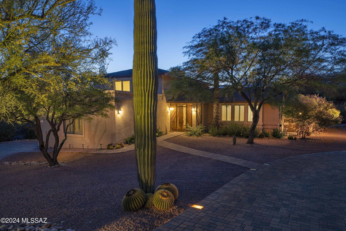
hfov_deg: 73.8
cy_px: 116
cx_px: 173
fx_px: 231
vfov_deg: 53.1
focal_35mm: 24
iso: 200
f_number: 4
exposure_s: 1/4
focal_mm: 24
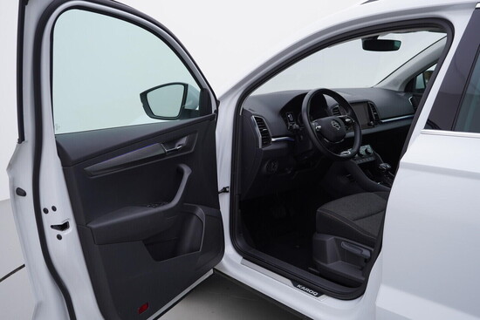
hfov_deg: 53.1
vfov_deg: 36.9
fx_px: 480
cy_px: 160
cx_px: 240
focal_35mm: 36
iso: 125
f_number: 4
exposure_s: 1/80
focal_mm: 24
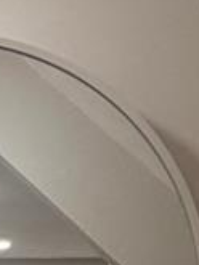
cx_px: -356
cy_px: 541
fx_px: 781
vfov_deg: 15.2
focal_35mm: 102
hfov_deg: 10.9
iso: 125
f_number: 2.2
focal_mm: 2.22
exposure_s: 1/120
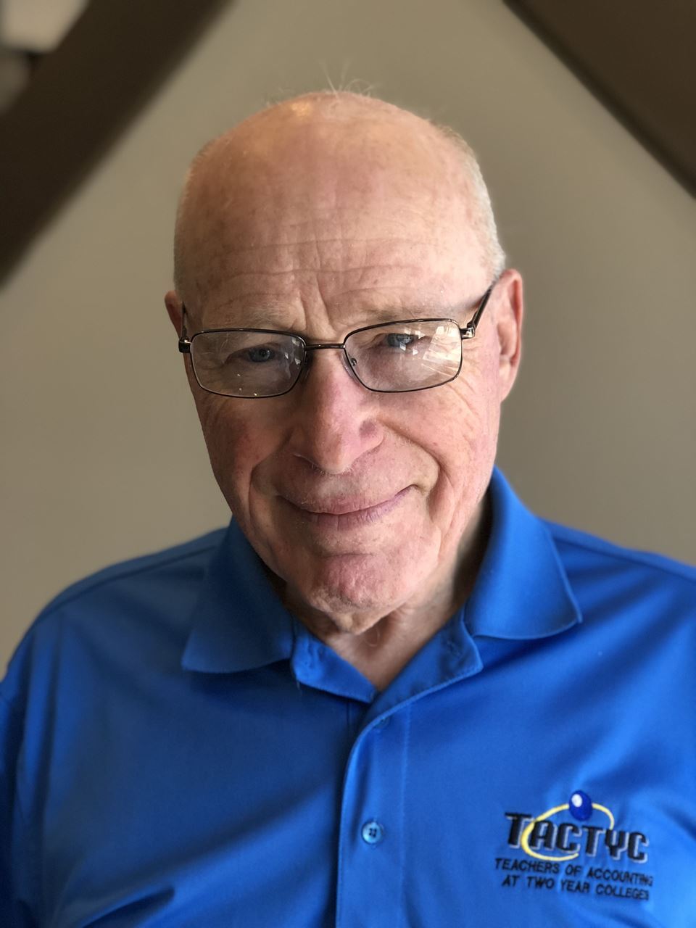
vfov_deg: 33.8
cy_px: 464
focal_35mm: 57
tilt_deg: -8.6
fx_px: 1528
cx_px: 348
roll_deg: -0.9
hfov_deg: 25.7
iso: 125
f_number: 2.8
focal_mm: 6.6
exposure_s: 1/30
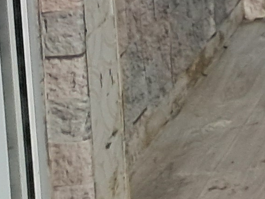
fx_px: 1477
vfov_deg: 6.7
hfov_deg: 8.4
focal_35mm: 193
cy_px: -463
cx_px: 821
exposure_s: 1/50
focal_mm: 4
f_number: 1.8
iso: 50
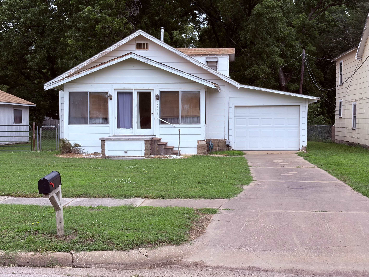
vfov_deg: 28.0
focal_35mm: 52
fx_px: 554
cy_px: 138
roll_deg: -0.1
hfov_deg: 36.8
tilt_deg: -1.3
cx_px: 184
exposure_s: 1/2141
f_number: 1.6
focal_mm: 5.96
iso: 40
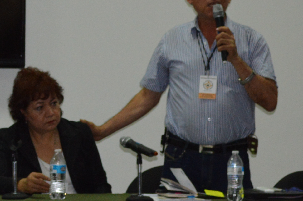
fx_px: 1733
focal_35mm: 206
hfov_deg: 10.0
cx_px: 54
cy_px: 41
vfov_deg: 6.7
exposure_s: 1/60
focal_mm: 36
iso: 640
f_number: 5
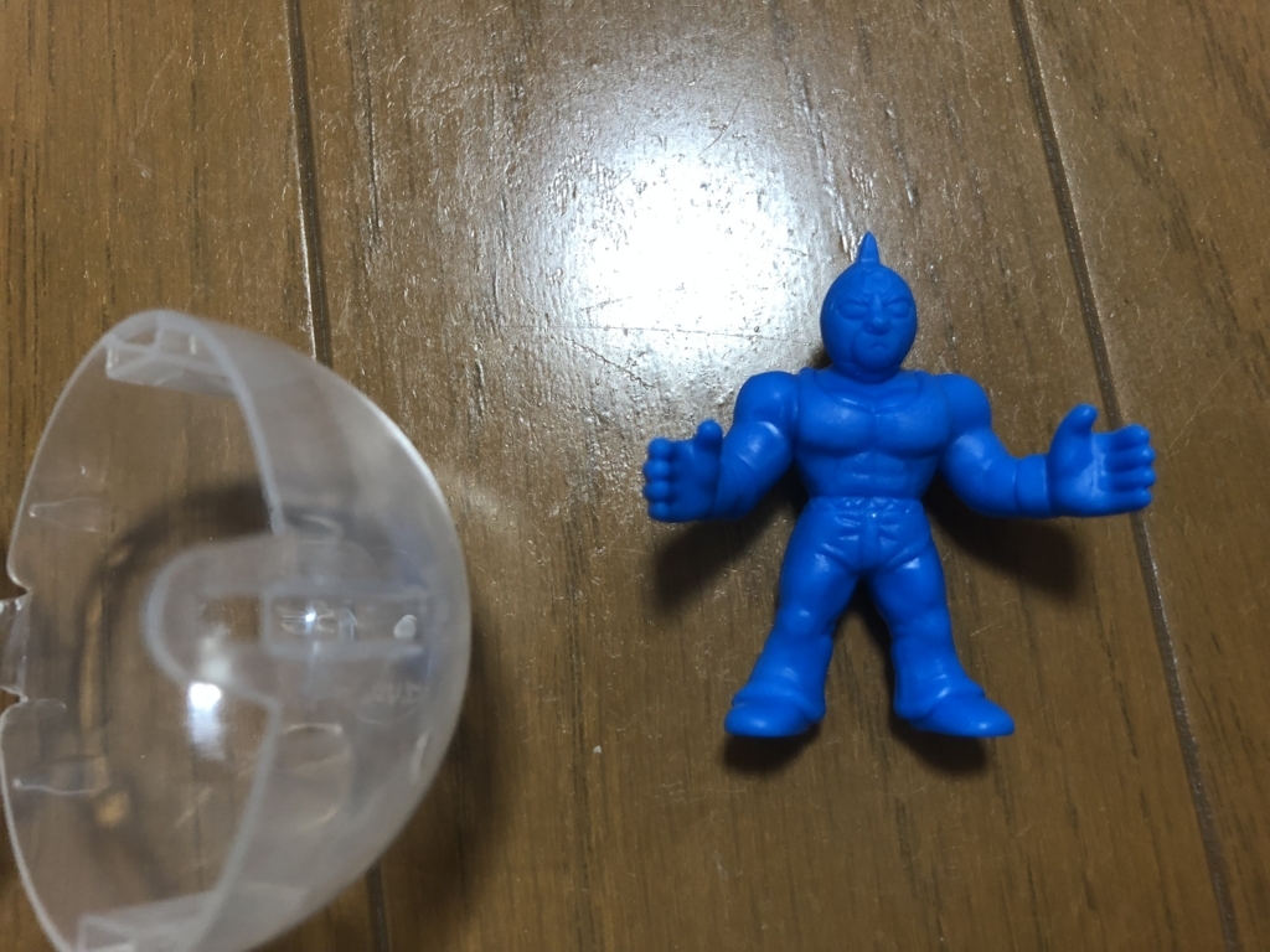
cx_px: 635
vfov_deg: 48.2
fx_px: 1064
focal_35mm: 29
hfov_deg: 61.7
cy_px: 476
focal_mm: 3.99
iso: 100
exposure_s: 1/9
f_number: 1.8
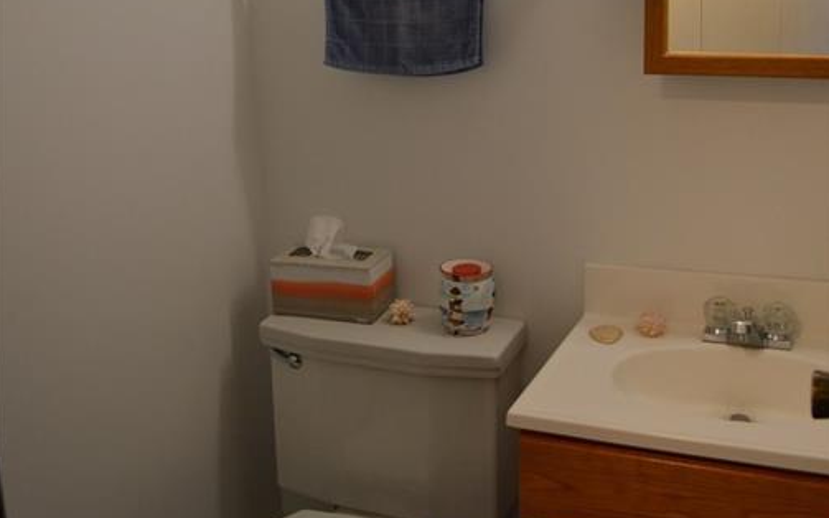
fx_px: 949
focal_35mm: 42
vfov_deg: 30.1
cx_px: 414
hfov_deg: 47.2
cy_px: 140
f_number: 3.5
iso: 450
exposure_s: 1/60
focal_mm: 18
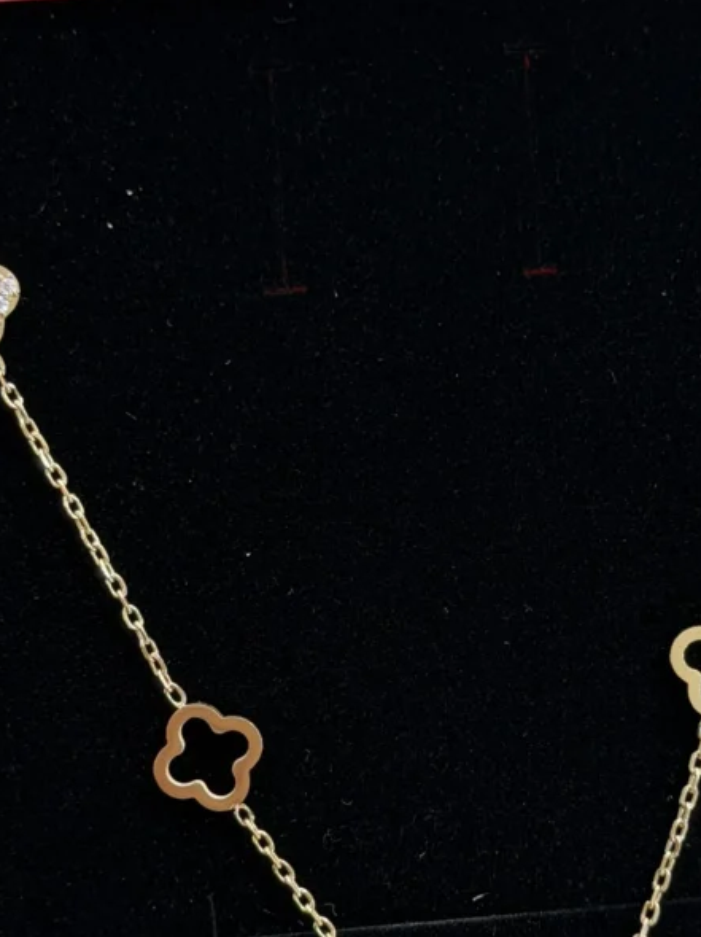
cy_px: 566
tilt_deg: -56.6
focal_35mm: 87
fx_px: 2352
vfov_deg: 22.5
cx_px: 450
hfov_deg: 16.9
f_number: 1.78
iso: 50
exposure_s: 1/100
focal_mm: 6.76
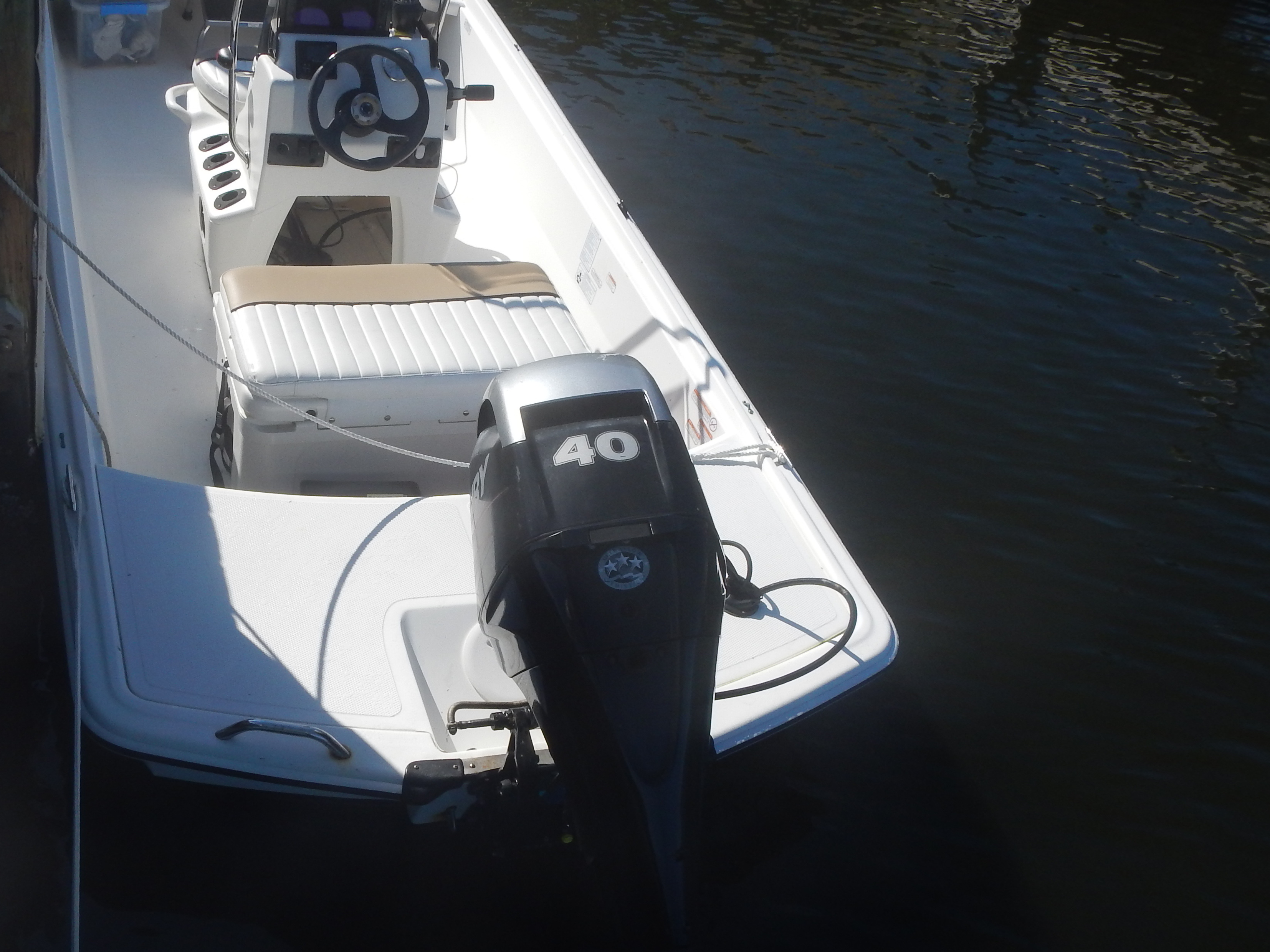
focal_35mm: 39
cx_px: 437
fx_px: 1431
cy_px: 456
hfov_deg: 47.2
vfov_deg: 36.8
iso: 125
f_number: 7.8
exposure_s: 1/400
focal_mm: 5
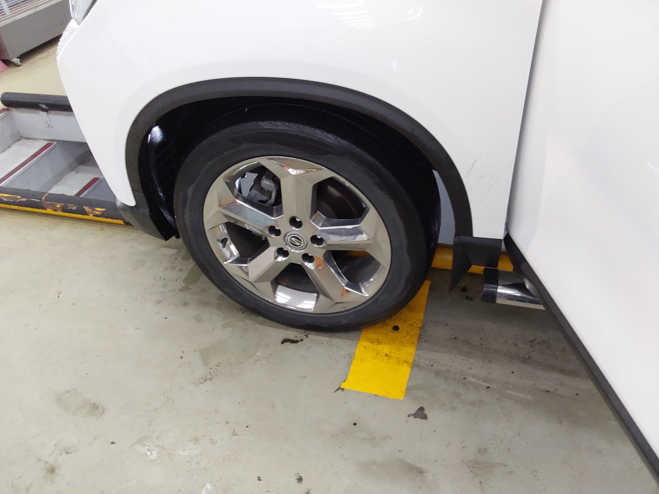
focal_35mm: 28
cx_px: 330
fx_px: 533
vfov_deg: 49.7
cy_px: 247
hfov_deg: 63.4
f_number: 1.9
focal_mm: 2.91
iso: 125
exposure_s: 1/60
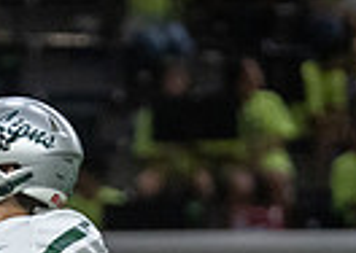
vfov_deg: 1.2
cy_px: 373
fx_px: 11615
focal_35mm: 1150
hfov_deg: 1.8
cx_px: 19
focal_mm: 200
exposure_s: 1/1250
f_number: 2.8
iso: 5000
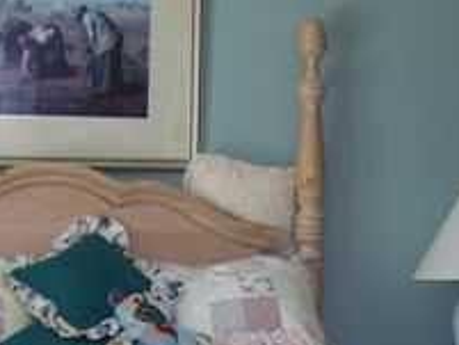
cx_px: 251
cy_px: 471
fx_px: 1605
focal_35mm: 121
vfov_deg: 11.9
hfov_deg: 16.3
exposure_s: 1/60
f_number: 2.8
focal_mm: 6.3
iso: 80
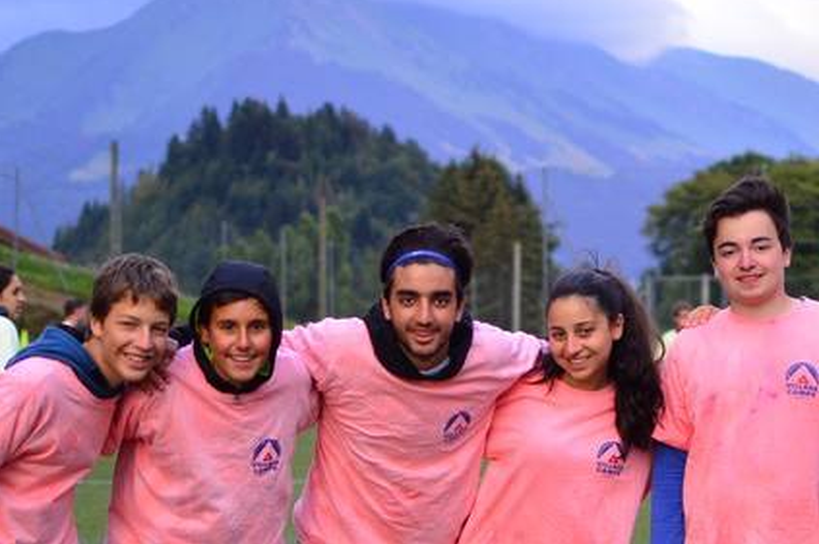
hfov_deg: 16.1
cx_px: 542
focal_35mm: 127
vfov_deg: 10.7
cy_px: 462
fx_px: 2891
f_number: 1.8
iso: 200
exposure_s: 1/500
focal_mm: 35
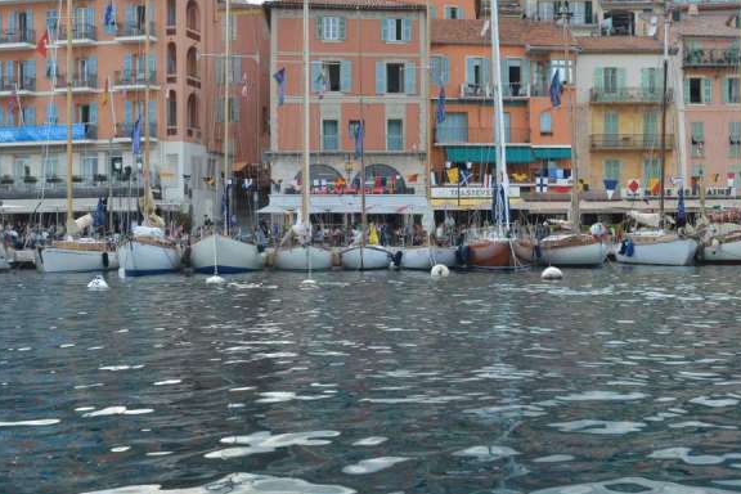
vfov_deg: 27.0
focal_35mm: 50
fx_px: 1029
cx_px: 427
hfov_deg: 39.5
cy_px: 239
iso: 3200
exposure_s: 1/320
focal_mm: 36
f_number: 8
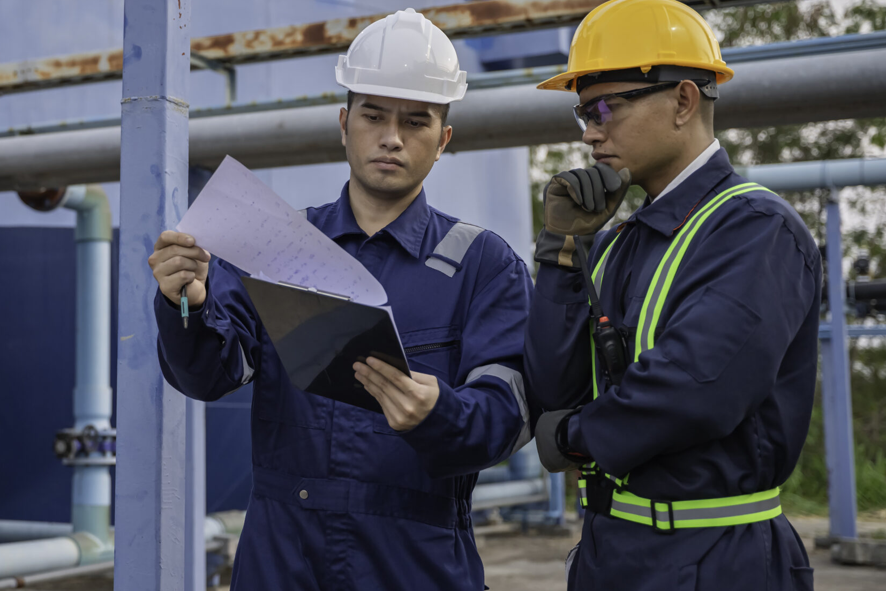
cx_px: 219
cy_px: 196
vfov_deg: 20.9
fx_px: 1600
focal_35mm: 65
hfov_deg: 30.4
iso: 400
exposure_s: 1/160
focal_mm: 42
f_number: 2.8
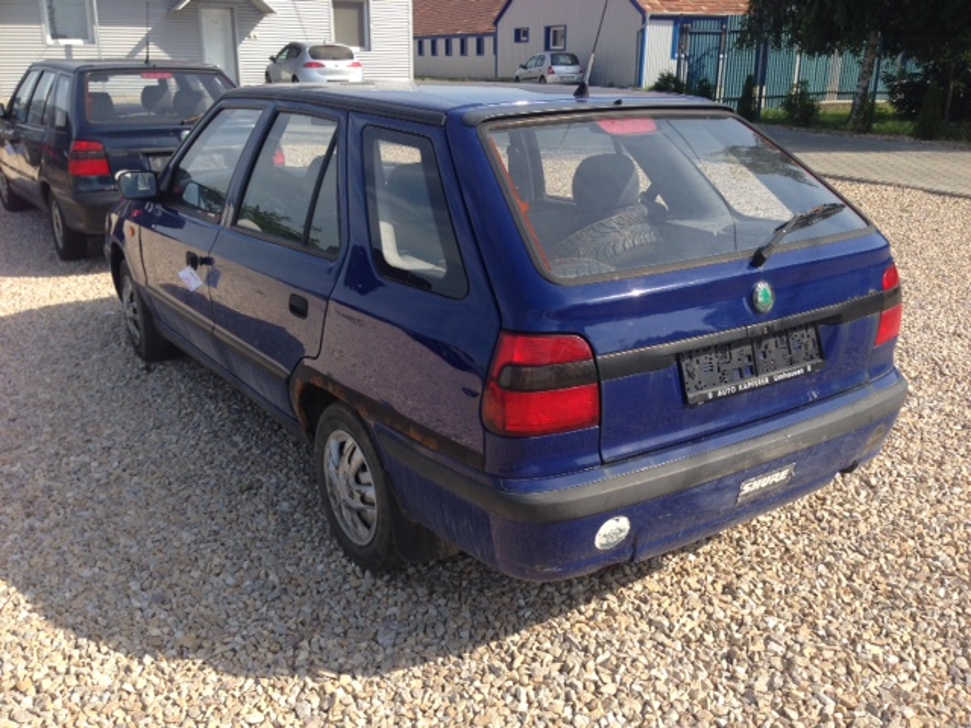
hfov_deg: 55.4
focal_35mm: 33
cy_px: 364
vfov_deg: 42.9
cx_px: 486
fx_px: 926
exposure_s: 1/903
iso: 50
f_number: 2.4
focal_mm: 4.13
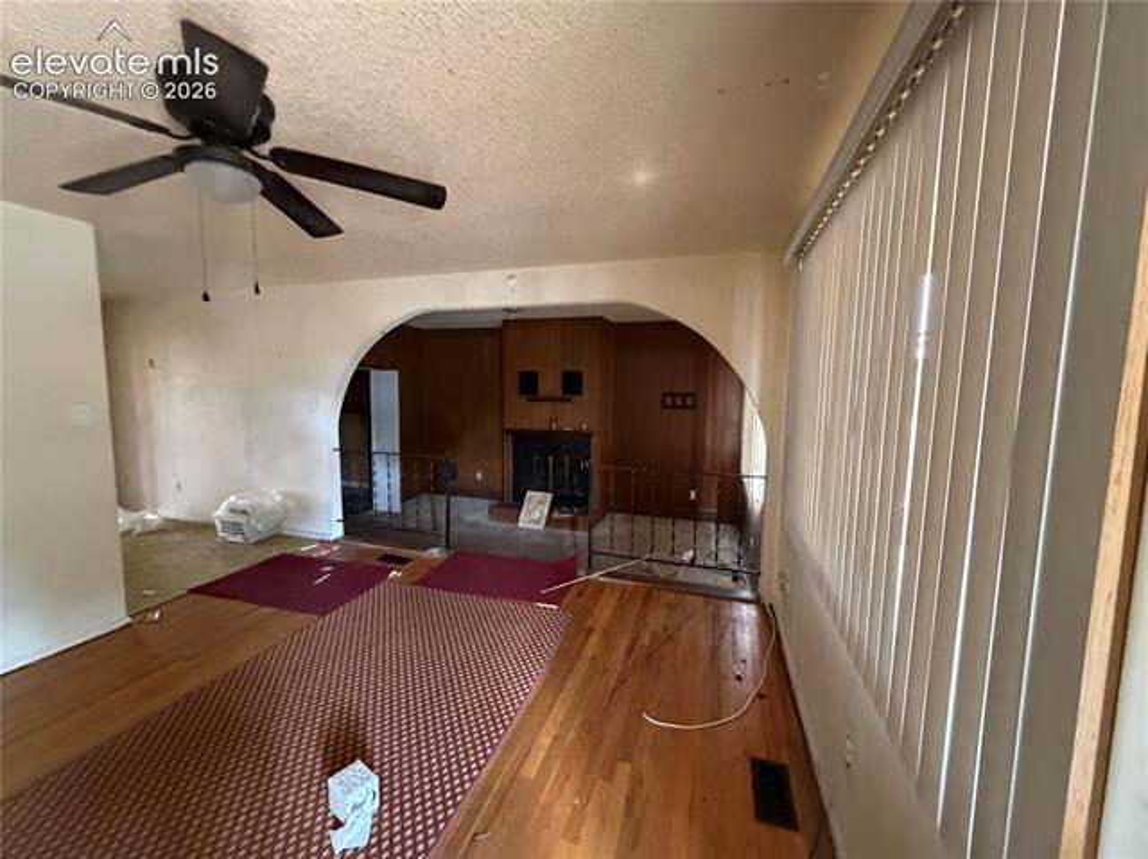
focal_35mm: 14
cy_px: 430
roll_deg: +1.2
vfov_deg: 85.6
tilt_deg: -6.5
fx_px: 464
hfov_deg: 102.1
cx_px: 574
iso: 1000
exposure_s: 1/60
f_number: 2.2
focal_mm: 2.22
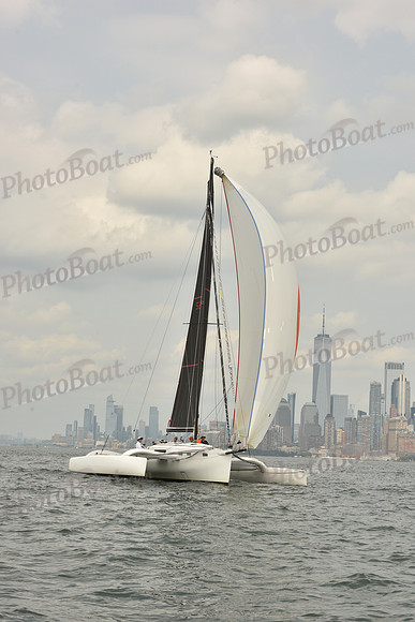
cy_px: 311
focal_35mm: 75
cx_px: 208
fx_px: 1296
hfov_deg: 18.2
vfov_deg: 27.0
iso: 250
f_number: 11
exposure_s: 1/640
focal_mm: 75
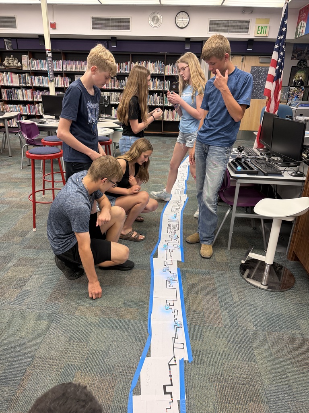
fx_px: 286
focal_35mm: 24
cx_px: 154
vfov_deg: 71.6
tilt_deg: -21.6
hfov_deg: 56.8
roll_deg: -4.2
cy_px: 206
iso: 200
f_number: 1.78
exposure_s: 1/120
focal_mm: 6.76
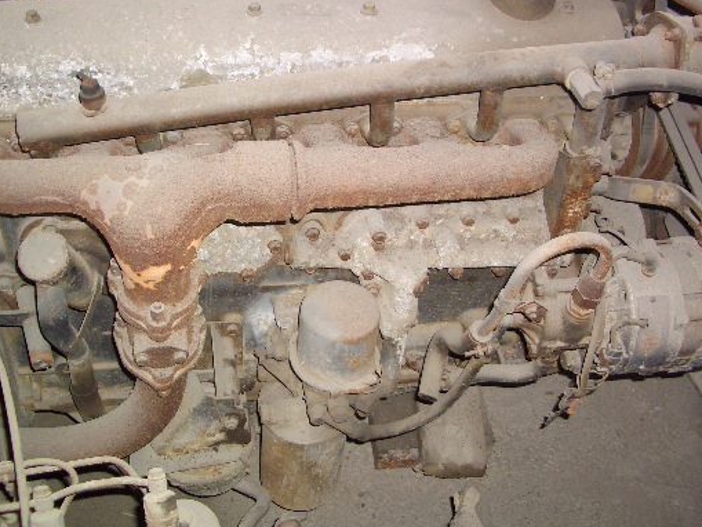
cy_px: 218
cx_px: 338
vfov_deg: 32.8
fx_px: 893
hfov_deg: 42.9
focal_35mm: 44
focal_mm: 5.8
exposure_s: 1/60
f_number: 2.6
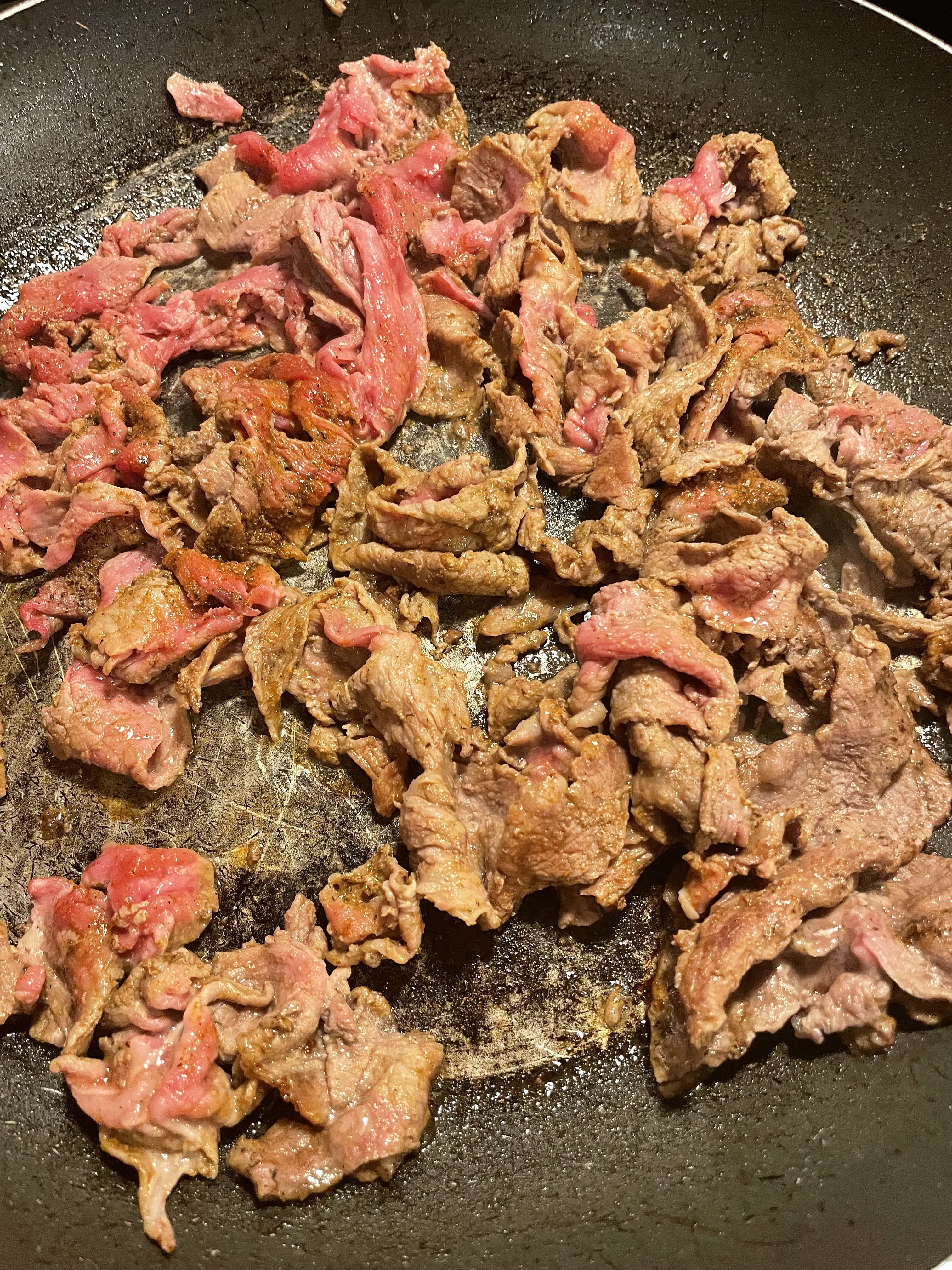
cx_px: 476
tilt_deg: -63.4
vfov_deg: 67.3
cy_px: 635
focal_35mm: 26
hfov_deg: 53.1
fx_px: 953
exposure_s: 1/40
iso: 320
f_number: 1.6
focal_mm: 4.2
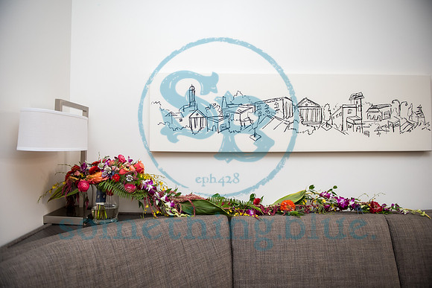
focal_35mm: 24
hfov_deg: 73.4
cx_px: 215
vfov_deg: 52.9
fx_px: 290
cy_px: 144
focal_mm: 24
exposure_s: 1/160
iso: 1600
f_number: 2.8
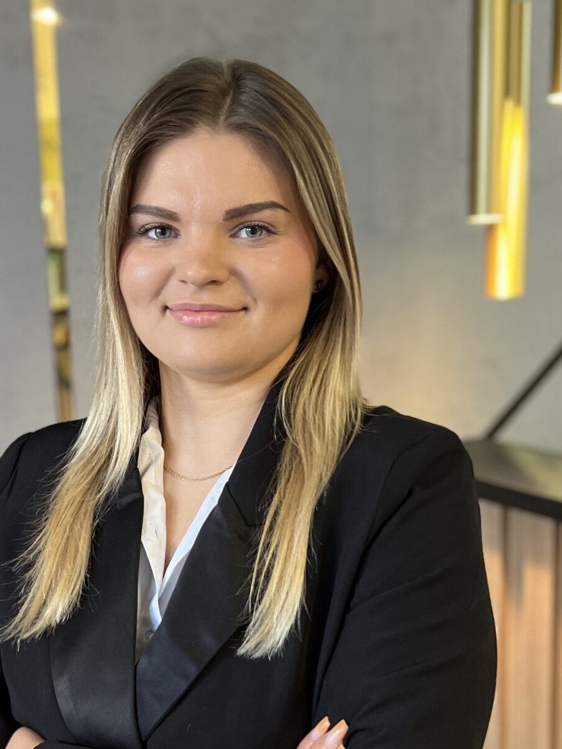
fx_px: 1190
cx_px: 209
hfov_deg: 26.5
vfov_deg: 34.7
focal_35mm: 55
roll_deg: +1.3
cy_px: 473
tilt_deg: -10.4
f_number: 1.5
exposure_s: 1/50
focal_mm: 5.7
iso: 160
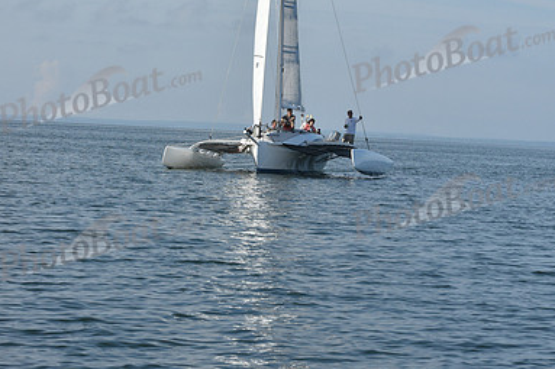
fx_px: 2219
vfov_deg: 9.5
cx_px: 278
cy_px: 1
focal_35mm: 144
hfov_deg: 14.3
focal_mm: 95
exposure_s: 1/800
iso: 320
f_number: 11
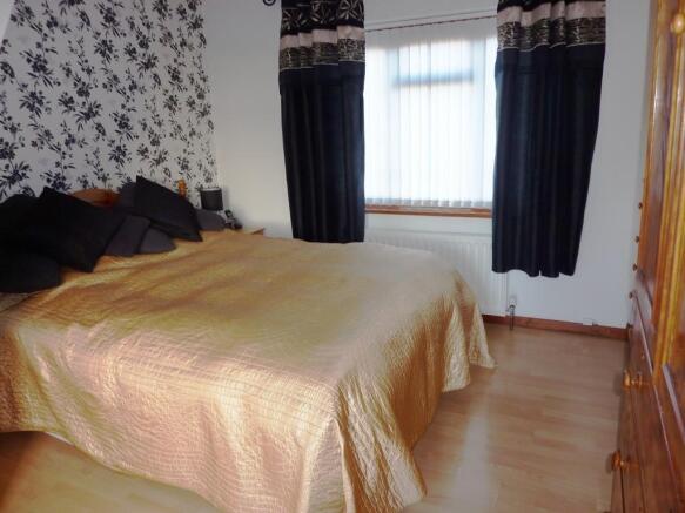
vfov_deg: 54.9
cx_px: 342
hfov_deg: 69.4
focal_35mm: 25
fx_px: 495
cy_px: 256
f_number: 3.3
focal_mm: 4.1
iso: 100
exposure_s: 1/30
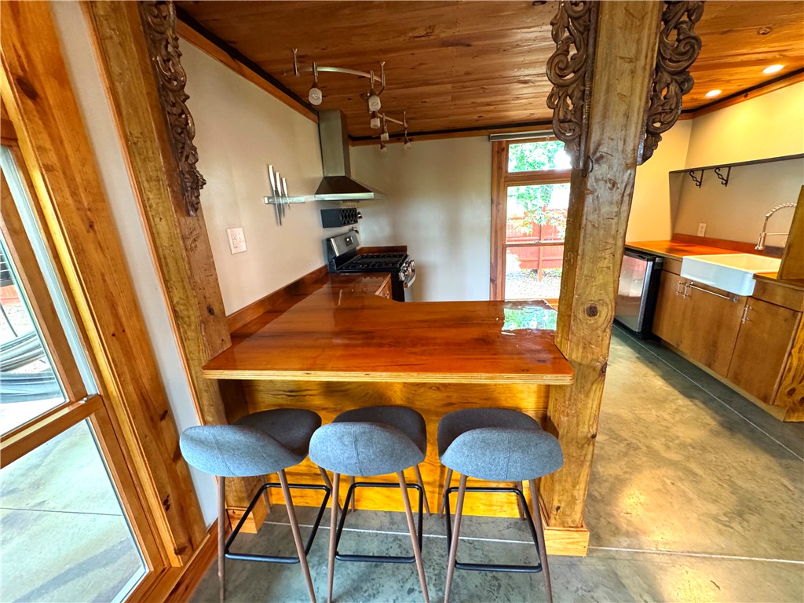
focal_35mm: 14
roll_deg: +2.6
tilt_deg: -16.4
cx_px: 402
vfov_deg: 85.7
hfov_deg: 102.1
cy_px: 302
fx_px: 325
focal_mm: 2.22
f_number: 2.2
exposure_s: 1/60
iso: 640
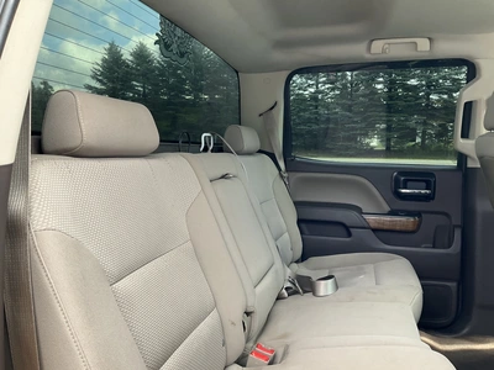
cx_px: 247
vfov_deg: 48.2
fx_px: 414
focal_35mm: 29
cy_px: 185
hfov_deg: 61.7
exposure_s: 1/122
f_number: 1.8
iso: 40
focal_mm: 3
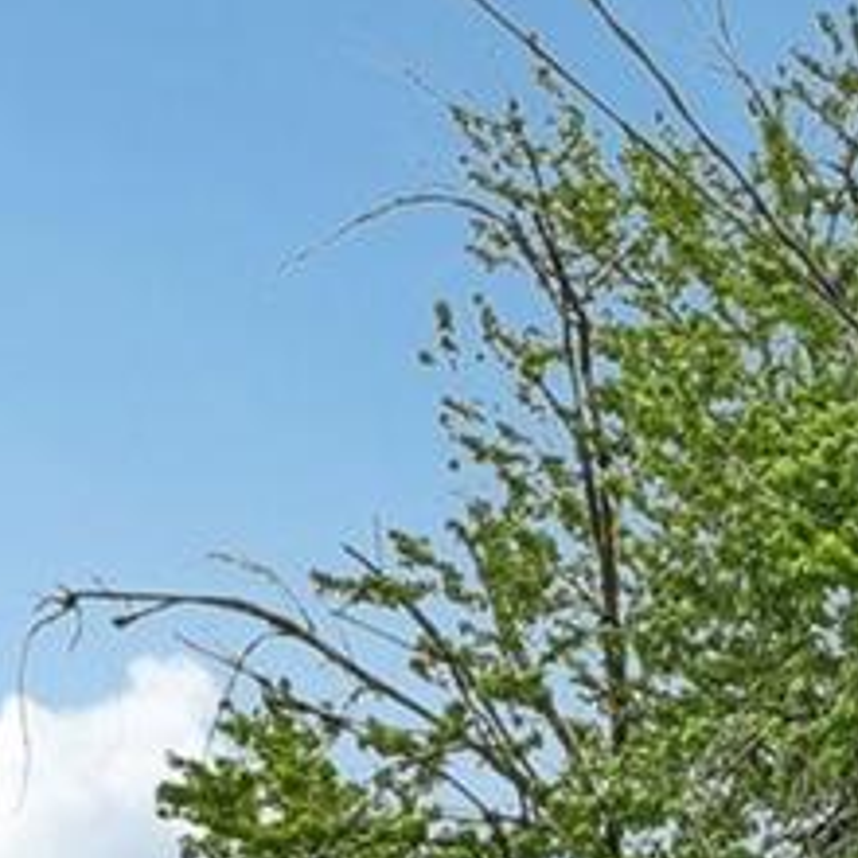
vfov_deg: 15.5
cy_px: 1357
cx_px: 2242
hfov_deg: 12.3
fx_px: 2863
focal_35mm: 102
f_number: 8
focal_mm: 11
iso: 100
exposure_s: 1/250
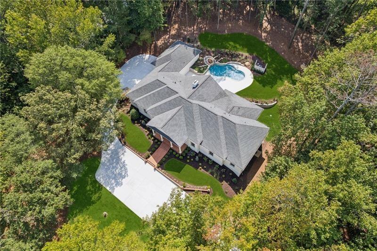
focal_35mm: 22
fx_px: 230
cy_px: 126
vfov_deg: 57.1
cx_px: 188
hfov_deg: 78.6
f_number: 2.8
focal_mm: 8.38
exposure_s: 1/640
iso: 100
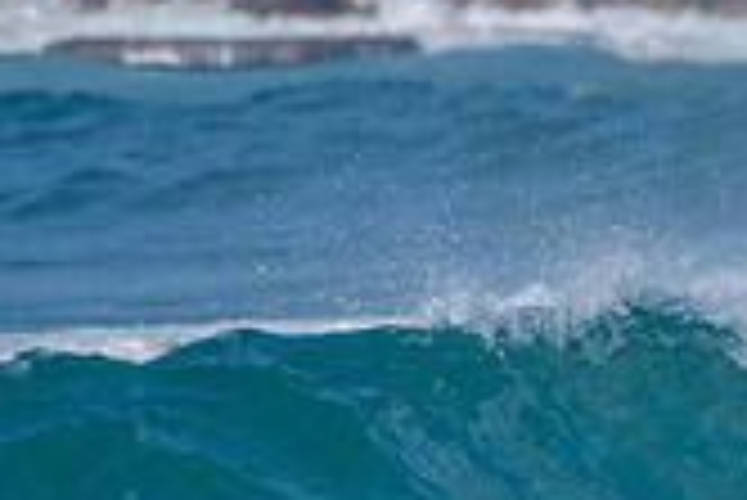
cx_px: 1527
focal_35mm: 2139
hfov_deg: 1.0
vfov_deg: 0.6
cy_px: 648
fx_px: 44422
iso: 140
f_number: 5.6
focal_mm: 500
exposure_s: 1/2000
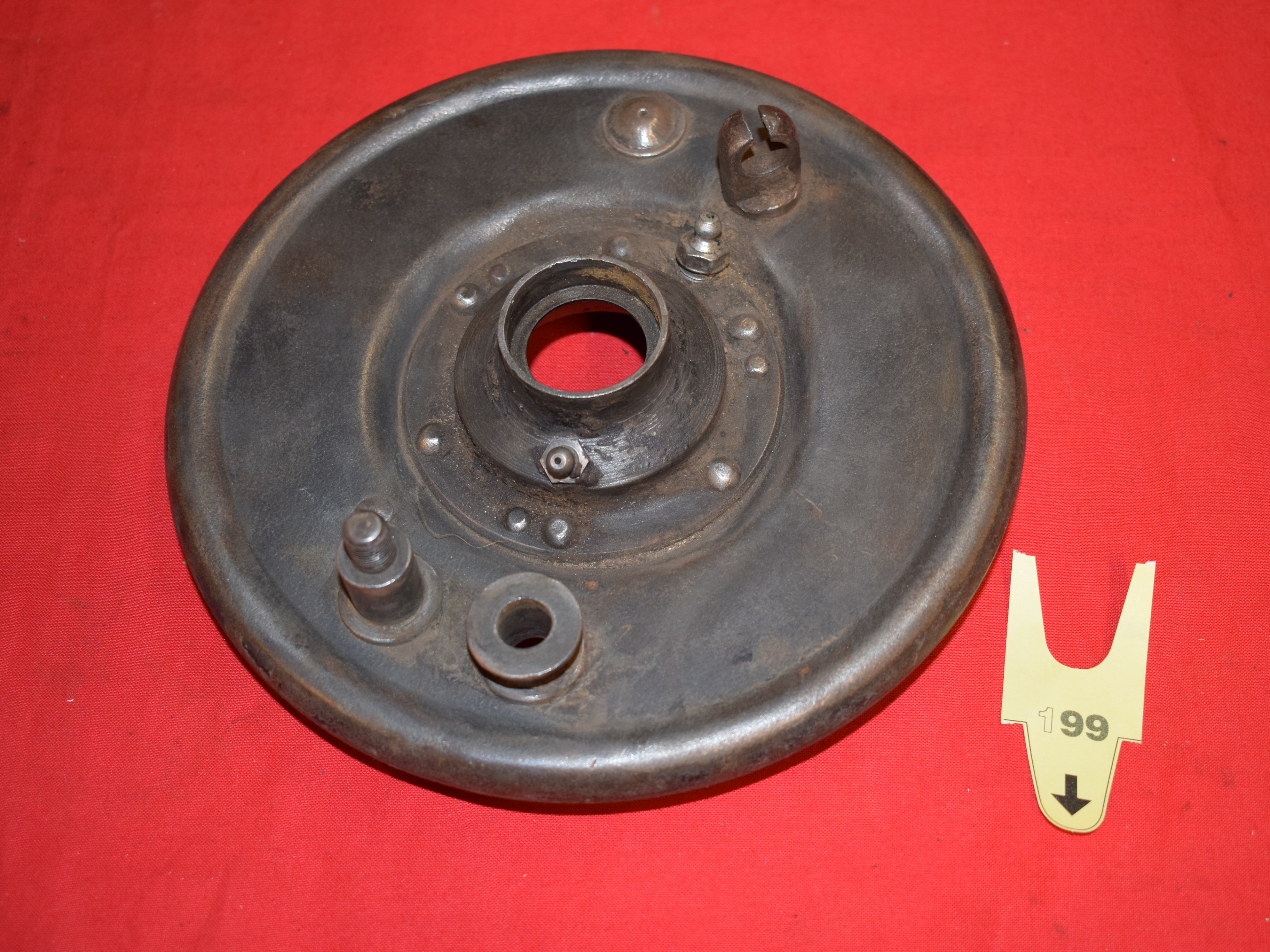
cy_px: 473
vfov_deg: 29.7
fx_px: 1798
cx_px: 663
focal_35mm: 49
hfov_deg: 38.9
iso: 640
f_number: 5
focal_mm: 30
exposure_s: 1/60
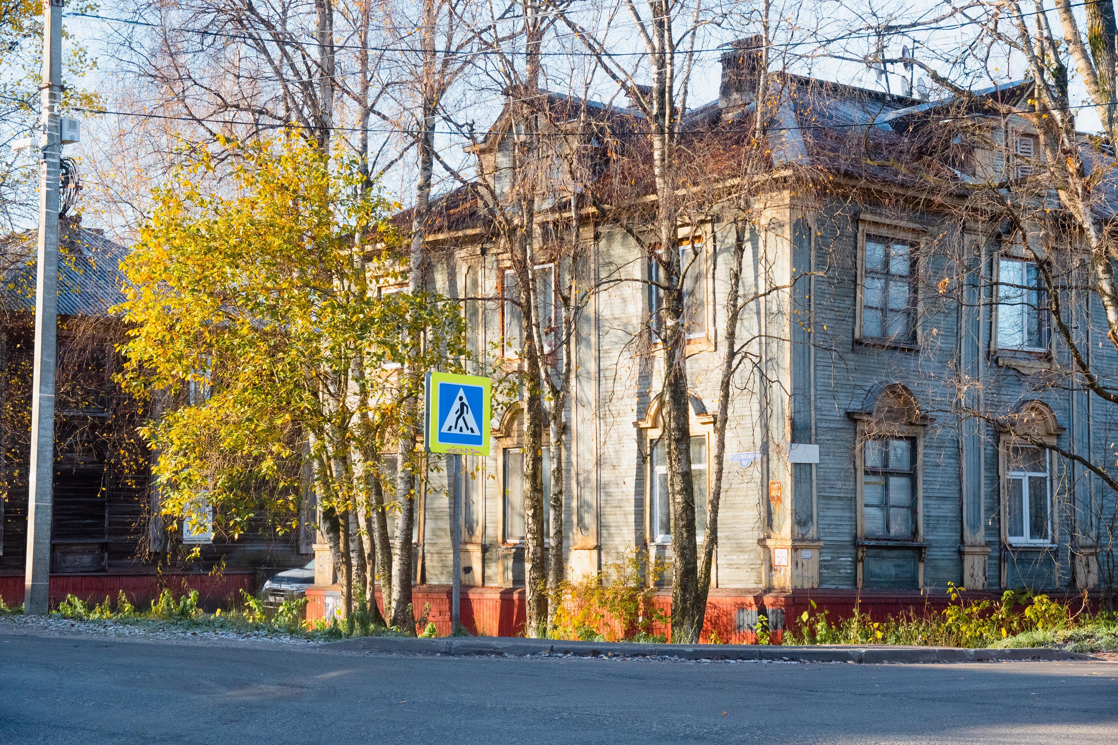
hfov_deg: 30.5
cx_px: 559
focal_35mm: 66
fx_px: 2049
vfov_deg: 20.6
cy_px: 372
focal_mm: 66
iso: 1000
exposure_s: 1/1600
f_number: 6.3
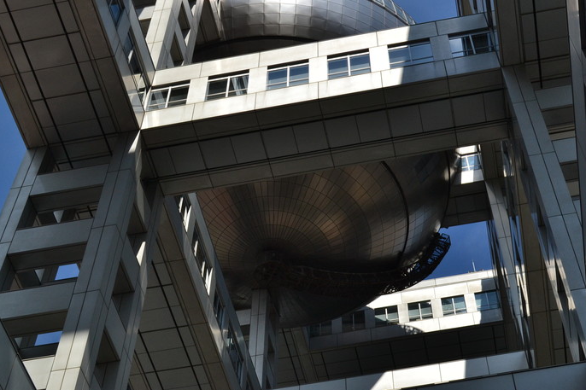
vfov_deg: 21.5
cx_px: 342
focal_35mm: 63
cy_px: 140
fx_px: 1025
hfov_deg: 31.8
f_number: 11
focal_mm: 32
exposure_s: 1/500
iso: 360
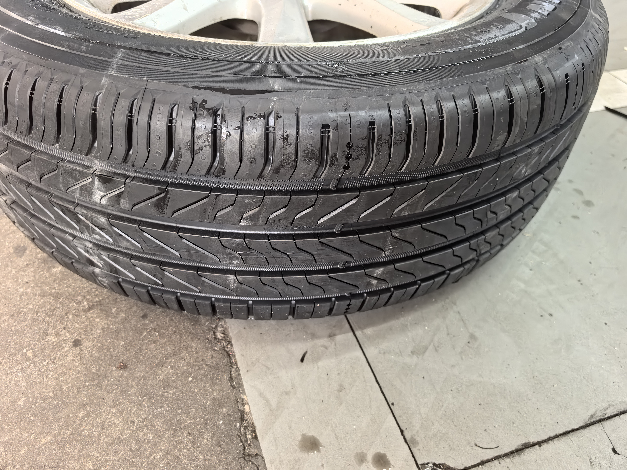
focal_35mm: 27
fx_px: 489
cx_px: 314
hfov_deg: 65.3
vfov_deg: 51.4
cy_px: 235
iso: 500
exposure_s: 1/100
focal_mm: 6.98
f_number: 2
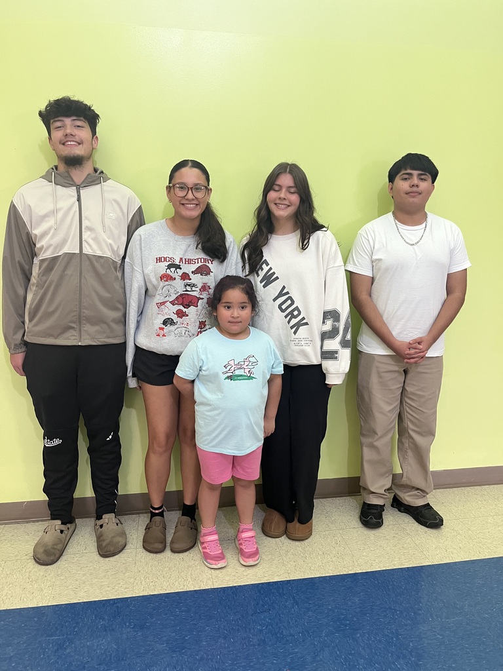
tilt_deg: -10.3
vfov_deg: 67.3
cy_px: 336
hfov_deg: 53.1
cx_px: 252
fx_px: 504
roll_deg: +0.3
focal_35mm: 26
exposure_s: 1/60
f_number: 1.6
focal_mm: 5.1
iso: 250
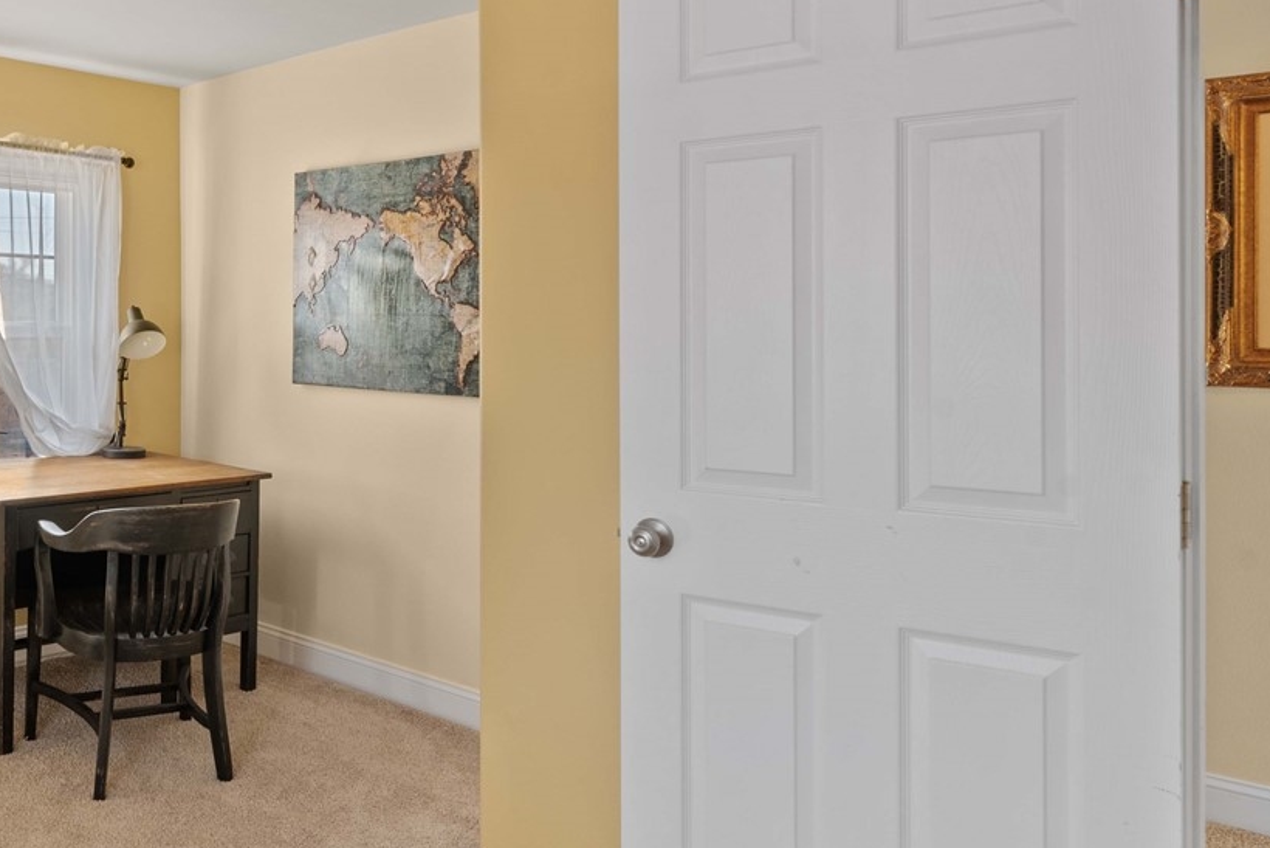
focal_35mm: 31
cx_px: 165
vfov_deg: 42.0
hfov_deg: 53.9
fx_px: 1094
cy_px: 317
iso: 200
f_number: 8
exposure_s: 1/3
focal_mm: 15
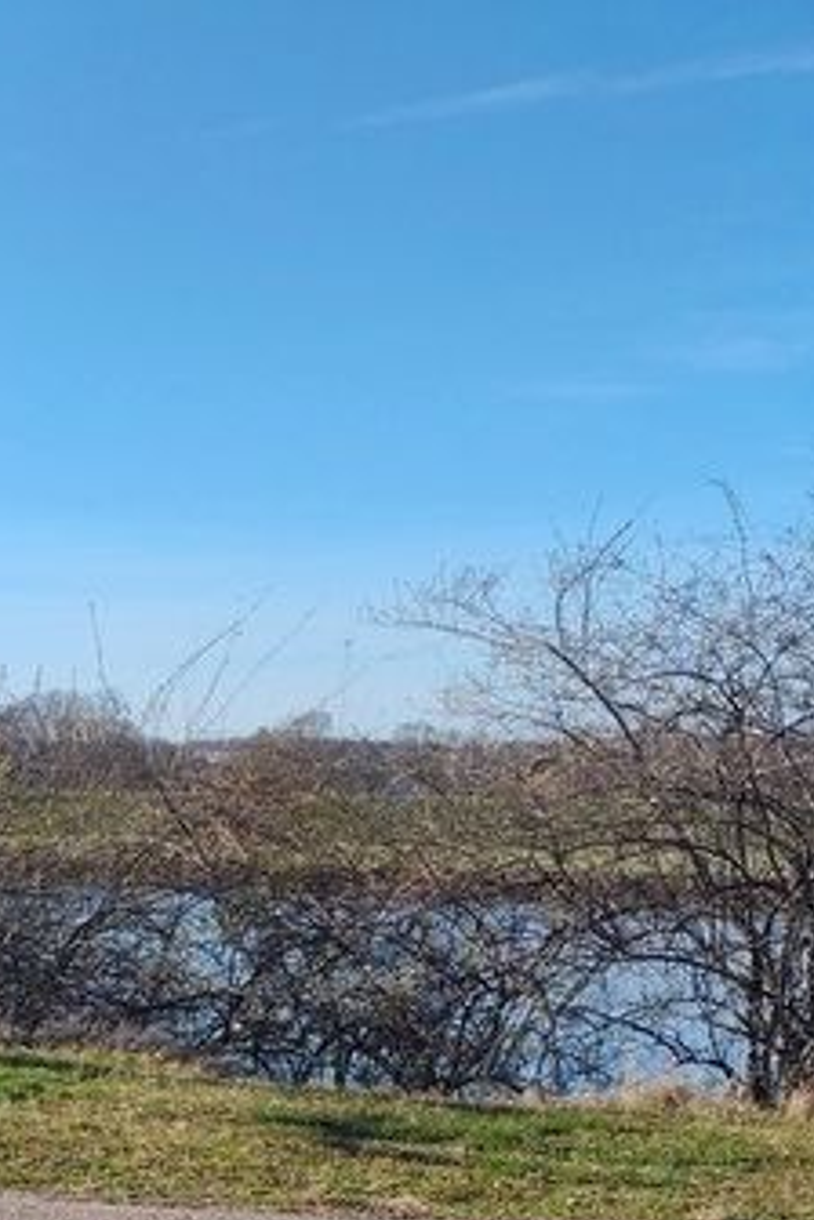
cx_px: -614
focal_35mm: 57
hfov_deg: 18.8
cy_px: 1086
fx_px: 1933
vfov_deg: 33.3
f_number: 1.8
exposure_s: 1/1421
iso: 100
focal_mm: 5.56
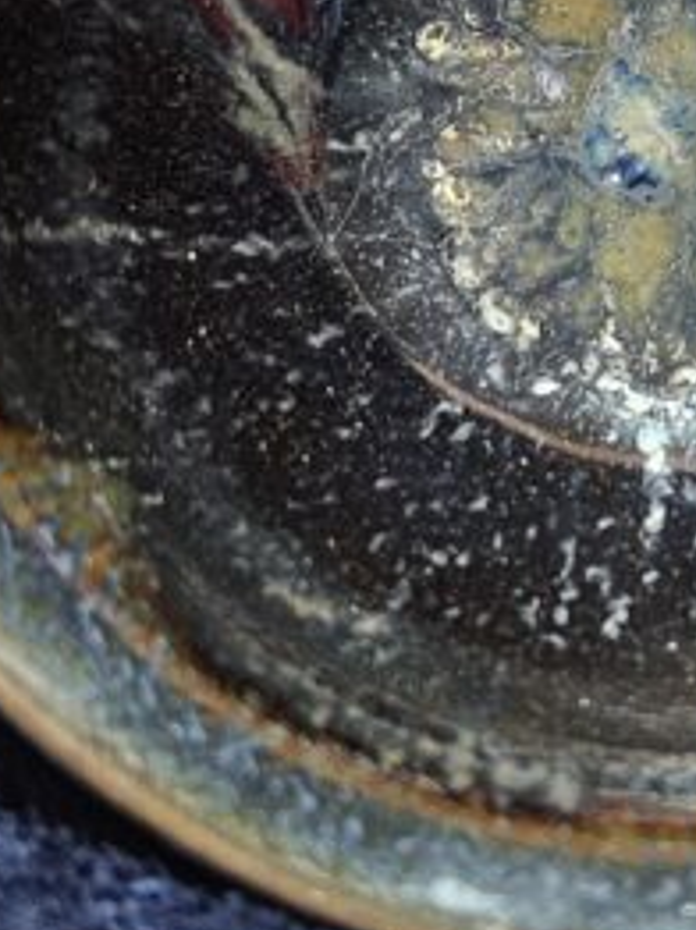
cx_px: 685
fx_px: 2417
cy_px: 245
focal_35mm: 90
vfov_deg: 21.6
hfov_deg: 16.1
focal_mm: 5.4
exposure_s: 1/24
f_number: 1.8
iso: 640
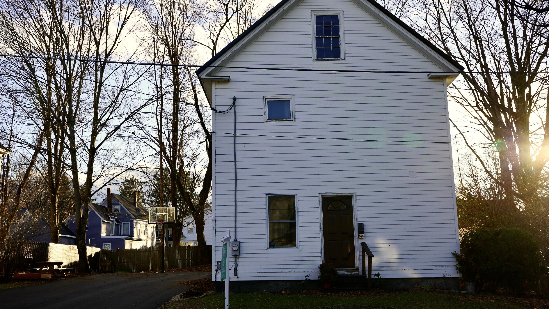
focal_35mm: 40
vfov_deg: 29.6
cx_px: 275
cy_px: 128
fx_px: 582
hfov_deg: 50.5
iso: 100
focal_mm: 38
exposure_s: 1/100
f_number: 8
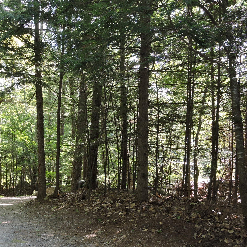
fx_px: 331
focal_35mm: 41
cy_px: 173
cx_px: 40
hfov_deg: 38.9
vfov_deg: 40.2
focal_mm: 4.3
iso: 100
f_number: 3.3
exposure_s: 1/30
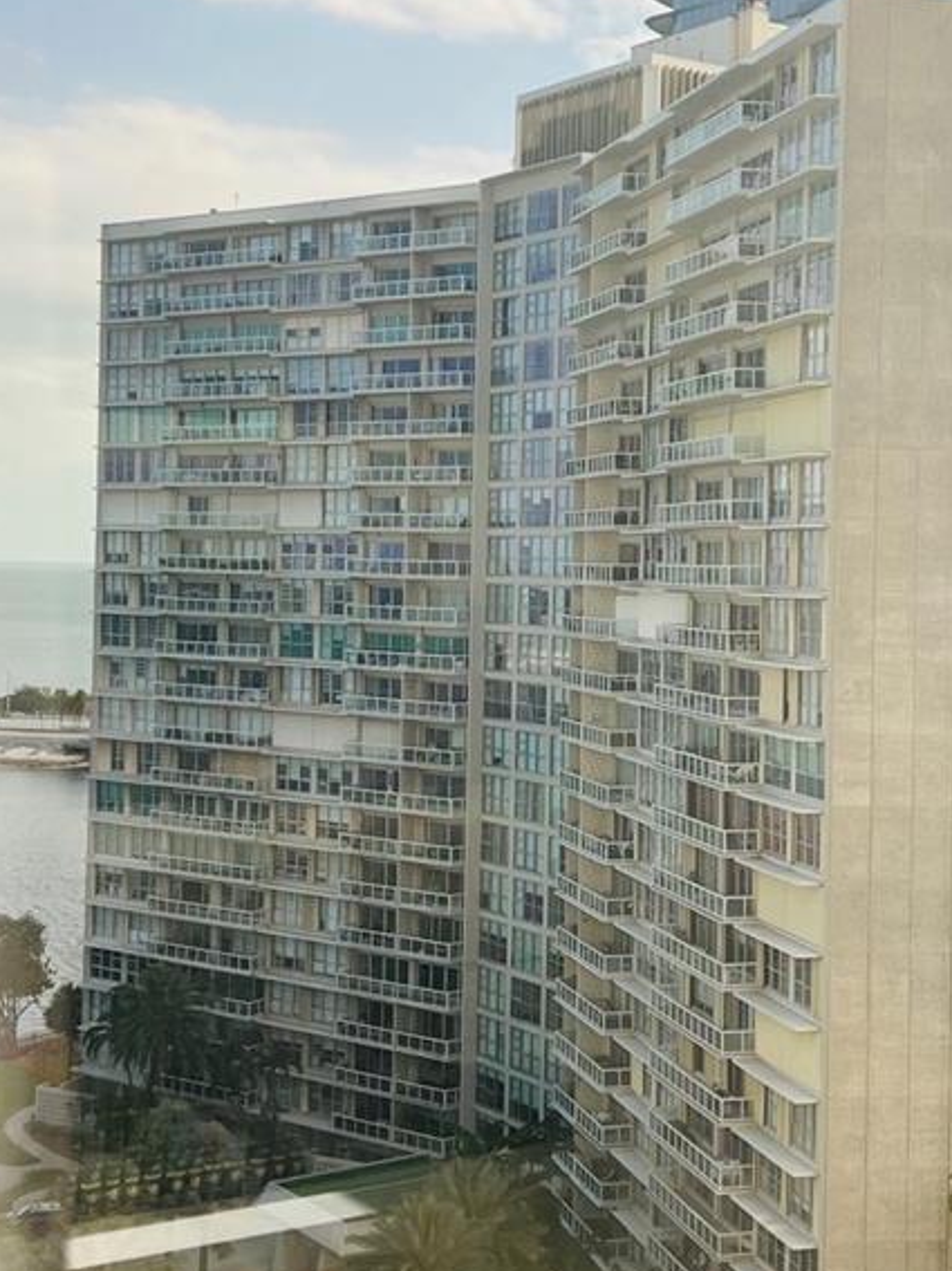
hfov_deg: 26.5
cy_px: 531
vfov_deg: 34.9
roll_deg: -0.5
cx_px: 423
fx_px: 2018
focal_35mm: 55
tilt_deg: +1.2
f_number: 1.5
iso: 50
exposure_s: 1/1553
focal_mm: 5.7
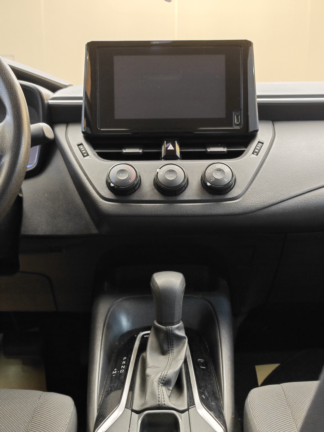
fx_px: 574
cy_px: 216
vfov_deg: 41.2
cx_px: 162
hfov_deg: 31.5
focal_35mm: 46
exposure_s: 1/25
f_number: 1.9
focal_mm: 8.7
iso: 500
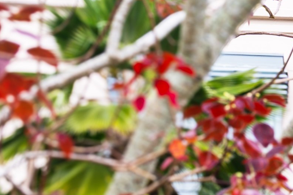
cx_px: 677
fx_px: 1939
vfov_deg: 5.7
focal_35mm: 238
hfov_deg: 8.0
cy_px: 305
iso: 140
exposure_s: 1/250
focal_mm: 22.5
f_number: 5.6
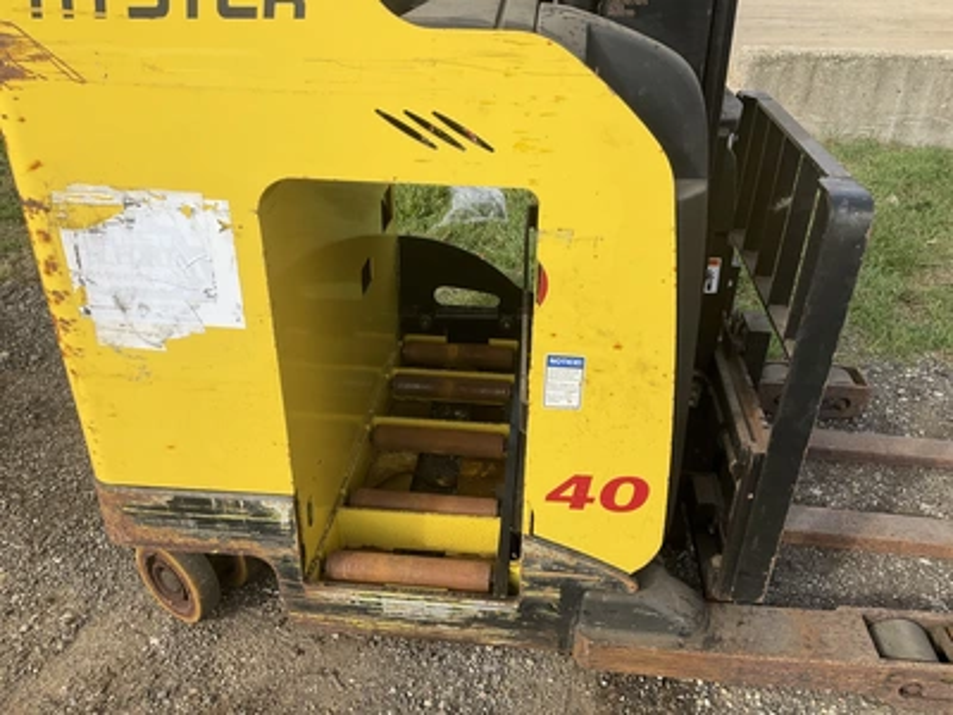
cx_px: 476
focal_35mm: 29
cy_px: 358
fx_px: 798
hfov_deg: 61.7
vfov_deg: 48.2
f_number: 1.8
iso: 25
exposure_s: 1/1534
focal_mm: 3
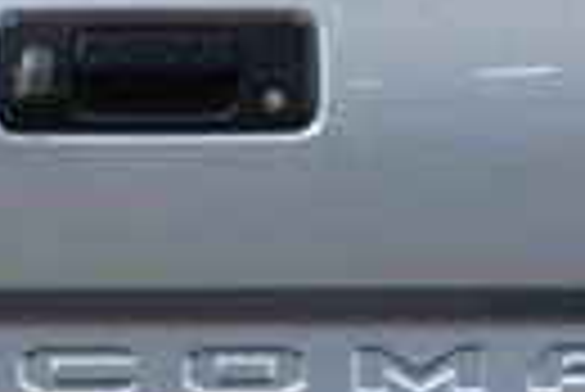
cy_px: 158
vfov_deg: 5.4
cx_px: 166
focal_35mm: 256
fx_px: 4165
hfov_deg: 8.0
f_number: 4.5
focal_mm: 35
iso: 1400
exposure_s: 1/125
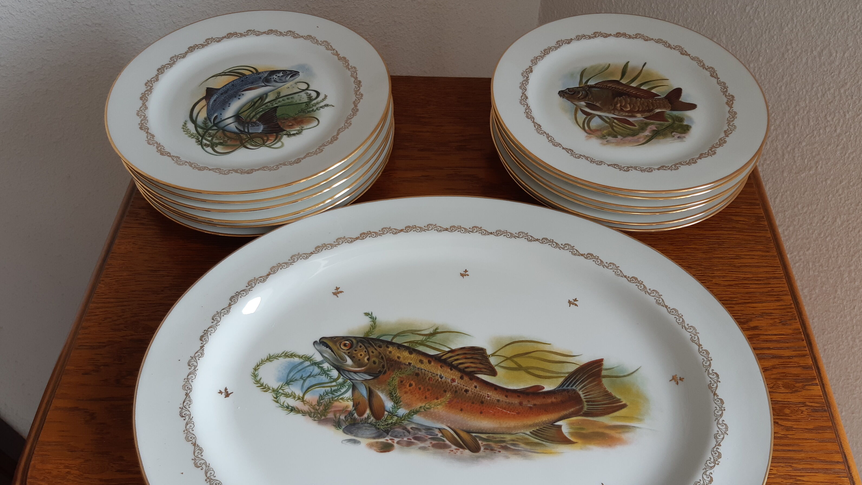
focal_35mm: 29
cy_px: 256
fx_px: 663
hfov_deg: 66.1
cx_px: 437
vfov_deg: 40.2
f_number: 1.7
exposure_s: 1/50
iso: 40
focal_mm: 3.93
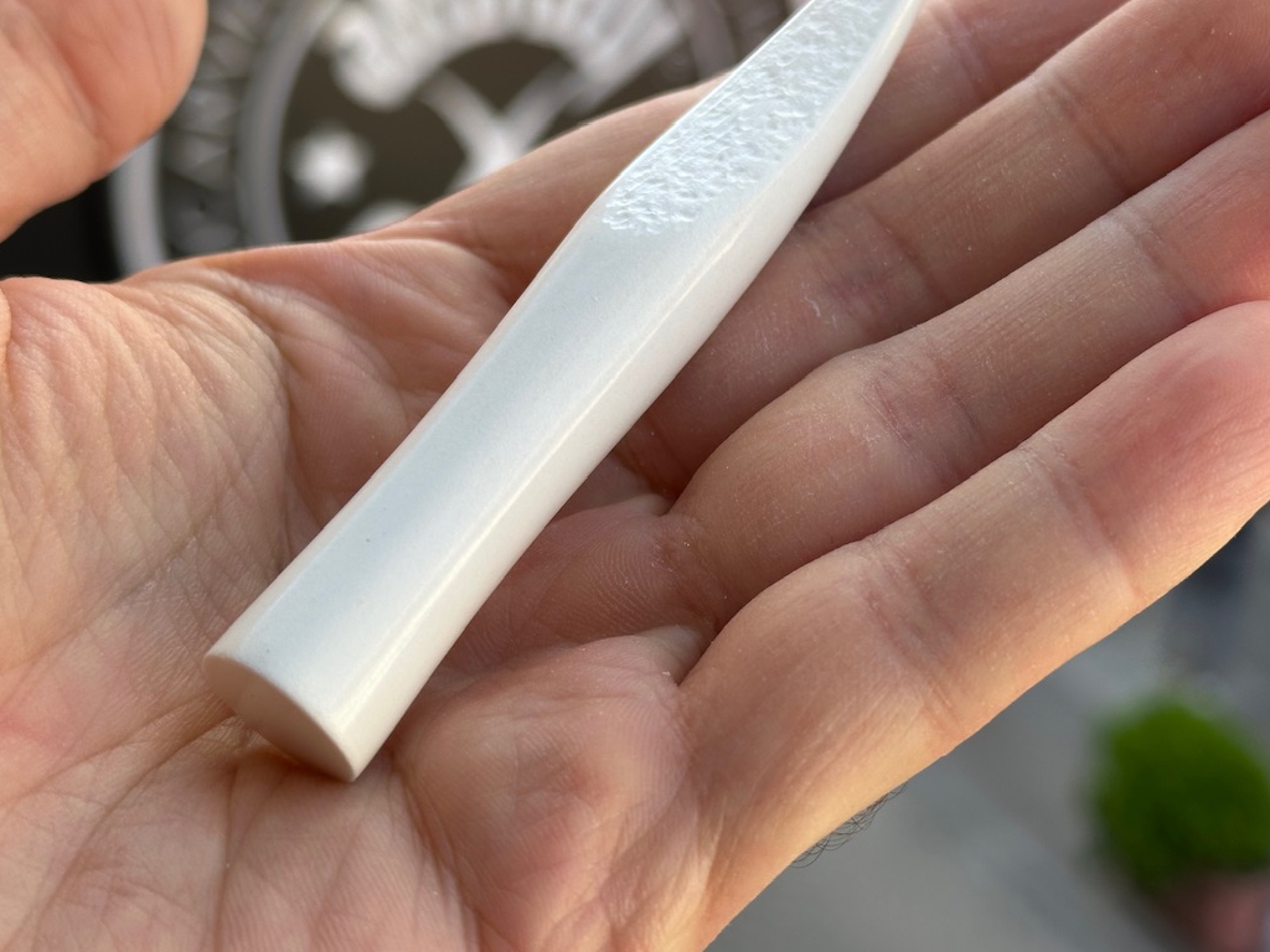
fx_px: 2201
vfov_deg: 24.4
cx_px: 701
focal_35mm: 60
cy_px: 372
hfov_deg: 32.2
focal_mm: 6.86
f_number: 1.78
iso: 64
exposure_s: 1/467
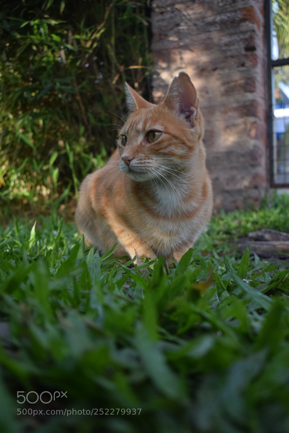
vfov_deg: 53.1
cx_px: 144
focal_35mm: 36
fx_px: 433
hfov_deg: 36.9
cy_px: 216
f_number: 4
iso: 800
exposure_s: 1/1000
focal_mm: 24
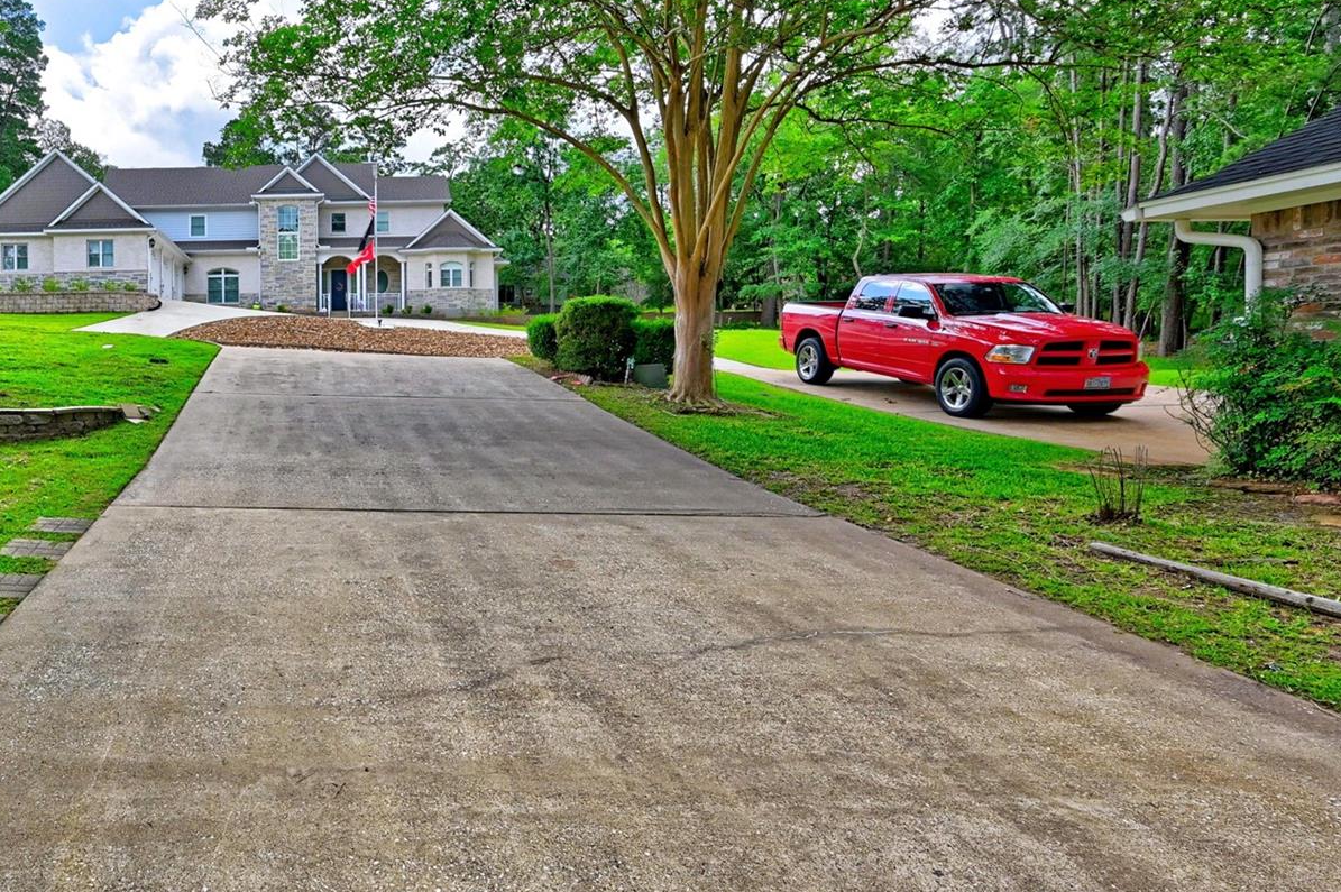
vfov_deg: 52.9
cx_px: 287
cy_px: 390
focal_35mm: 24
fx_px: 893
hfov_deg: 67.5
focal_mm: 14
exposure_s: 1/320
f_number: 8
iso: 400
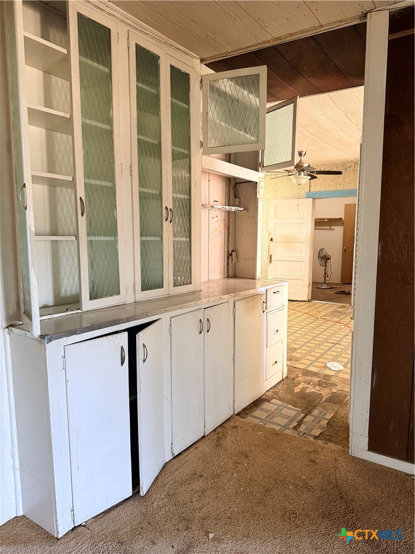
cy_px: 277
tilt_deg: -5.2
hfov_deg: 56.8
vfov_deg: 71.6
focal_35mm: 24
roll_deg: -1.4
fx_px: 384
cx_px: 208
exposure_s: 1/60
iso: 320
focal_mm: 6.76
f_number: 1.78
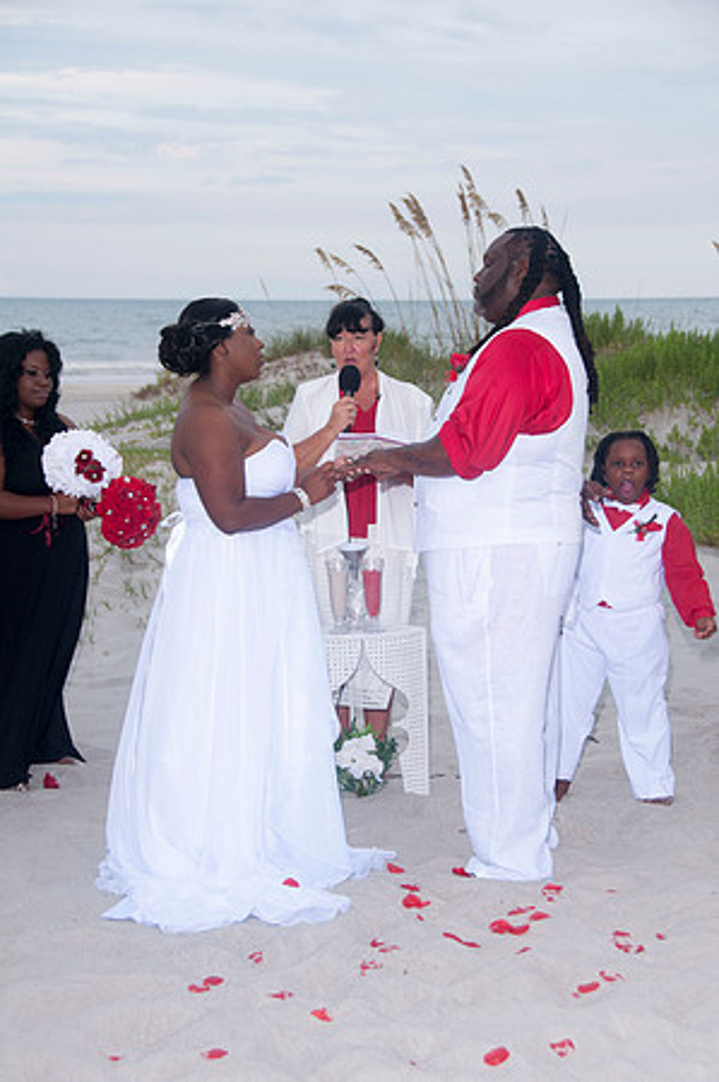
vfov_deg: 29.3
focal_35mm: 69
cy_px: 541
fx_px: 2072
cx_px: 360
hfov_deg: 19.7
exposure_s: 1/125
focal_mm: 46
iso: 200
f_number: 5.6
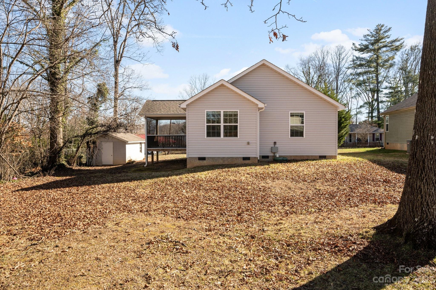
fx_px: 266
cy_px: 145
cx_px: 218
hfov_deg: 78.6
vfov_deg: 57.1
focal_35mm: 22
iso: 400
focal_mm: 22
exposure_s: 1/640
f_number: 8
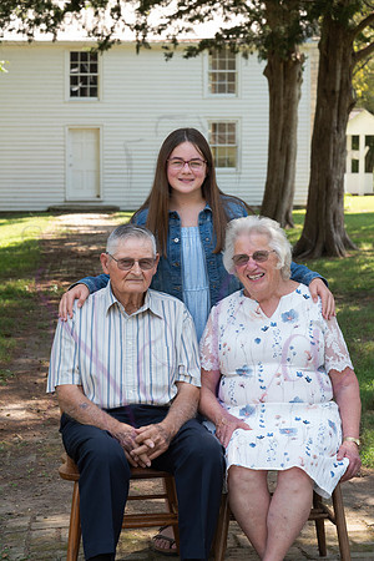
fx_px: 1324
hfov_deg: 16.1
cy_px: 280
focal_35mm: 85
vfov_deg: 23.9
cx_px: 187
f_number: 8
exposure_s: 1/160
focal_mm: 85
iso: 500
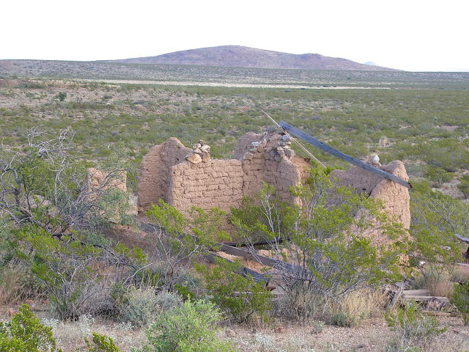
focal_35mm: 78
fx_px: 1057
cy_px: 176
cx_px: 234
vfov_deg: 18.9
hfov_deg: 25.0
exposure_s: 1/100
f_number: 3.3
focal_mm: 12.9
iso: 50
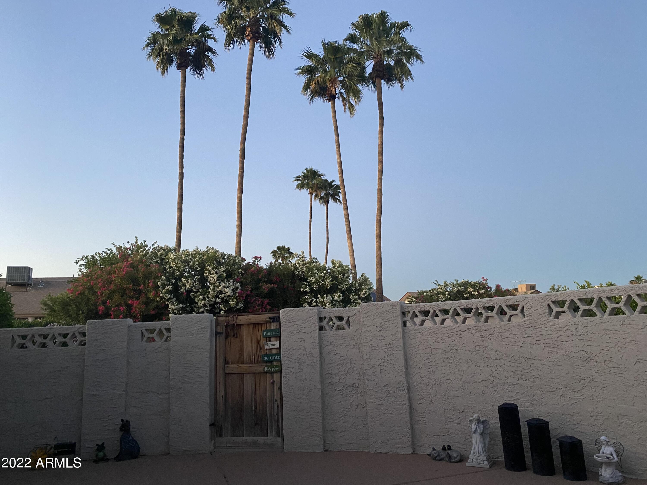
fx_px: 486
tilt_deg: +9.6
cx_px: 324
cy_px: 242
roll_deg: +2.8
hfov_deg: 67.3
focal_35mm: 26
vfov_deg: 53.1
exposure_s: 1/40
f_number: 1.8
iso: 500
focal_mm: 4.25
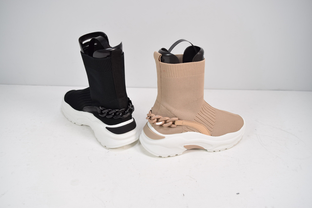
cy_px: 104
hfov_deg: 67.3
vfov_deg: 48.0
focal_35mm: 27
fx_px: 234
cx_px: 156
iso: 160
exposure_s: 1/80
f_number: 5
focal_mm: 18
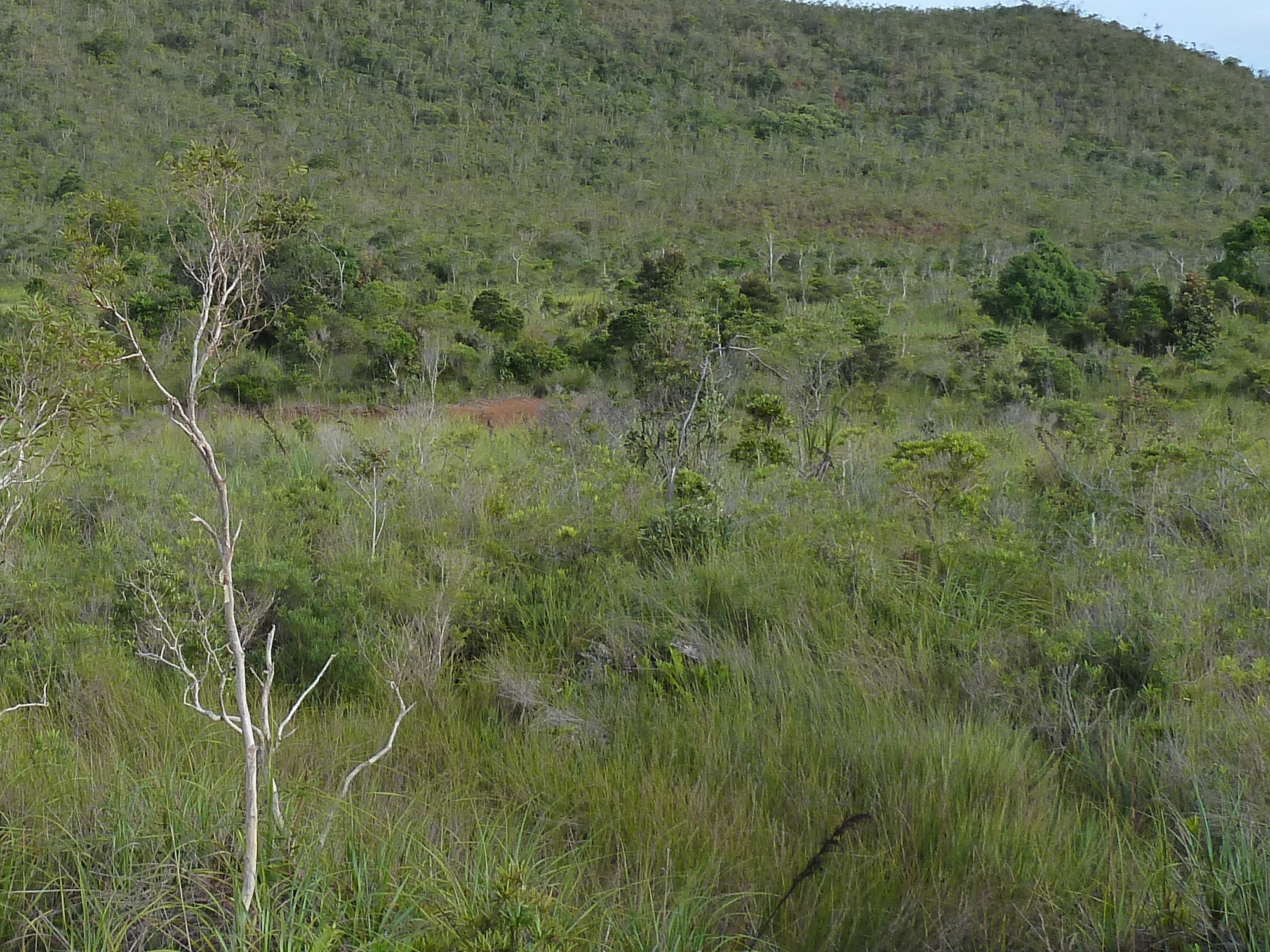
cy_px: 223
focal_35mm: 64
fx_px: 2348
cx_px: 98
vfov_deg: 22.7
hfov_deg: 28.9
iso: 125
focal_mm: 5.3
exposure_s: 1/250
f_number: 4
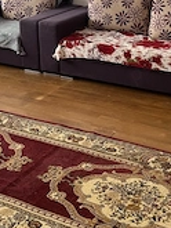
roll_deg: +0.7
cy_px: 65
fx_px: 414
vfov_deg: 30.3
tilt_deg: -18.0
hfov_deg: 23.3
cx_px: 94
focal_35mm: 63
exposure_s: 1/50
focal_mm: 5.1
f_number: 1.6
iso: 160
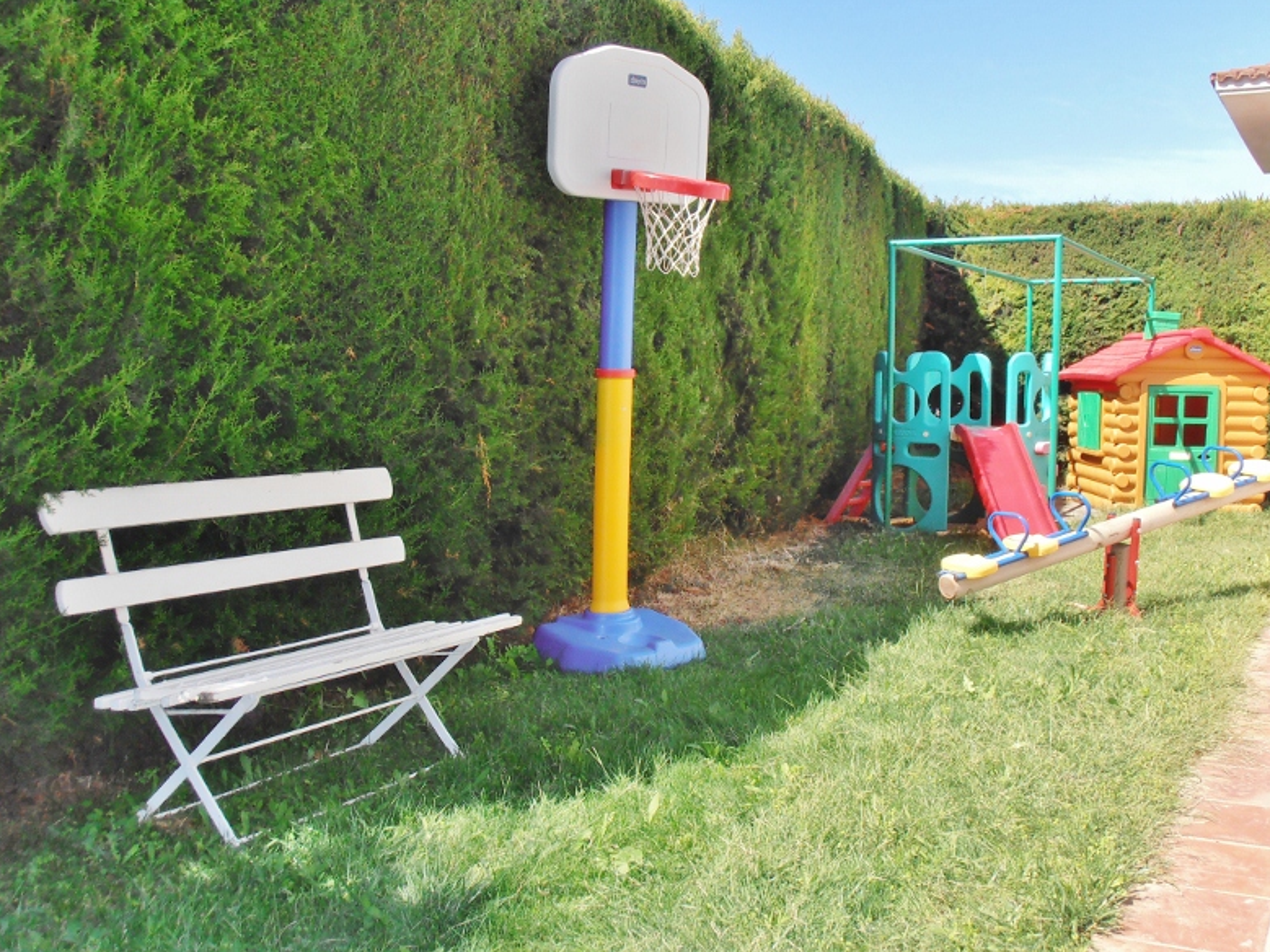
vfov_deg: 37.7
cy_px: 469
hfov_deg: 49.0
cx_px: 650
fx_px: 1394
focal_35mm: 38
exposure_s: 1/500
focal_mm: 6.61
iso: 80
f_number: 3.9
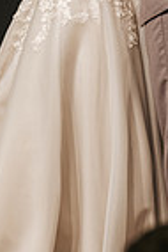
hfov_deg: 2.1
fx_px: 4567
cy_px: -114
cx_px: 66
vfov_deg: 3.1
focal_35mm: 654
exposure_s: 1/200
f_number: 4
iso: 1000
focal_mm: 120
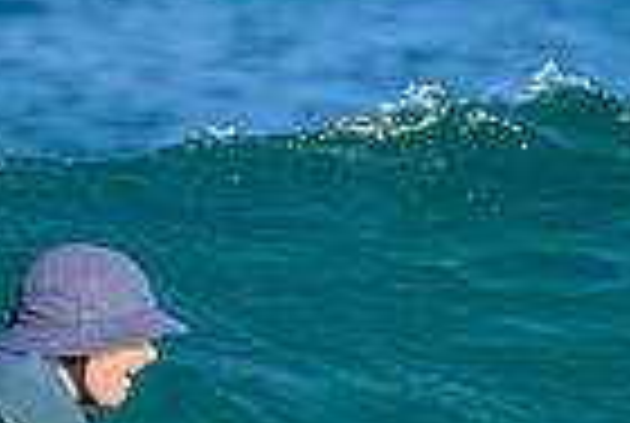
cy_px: 360
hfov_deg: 0.5
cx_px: 462
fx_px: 73270
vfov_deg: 0.3
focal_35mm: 4178
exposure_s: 1/2000
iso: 640
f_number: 6.3
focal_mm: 800
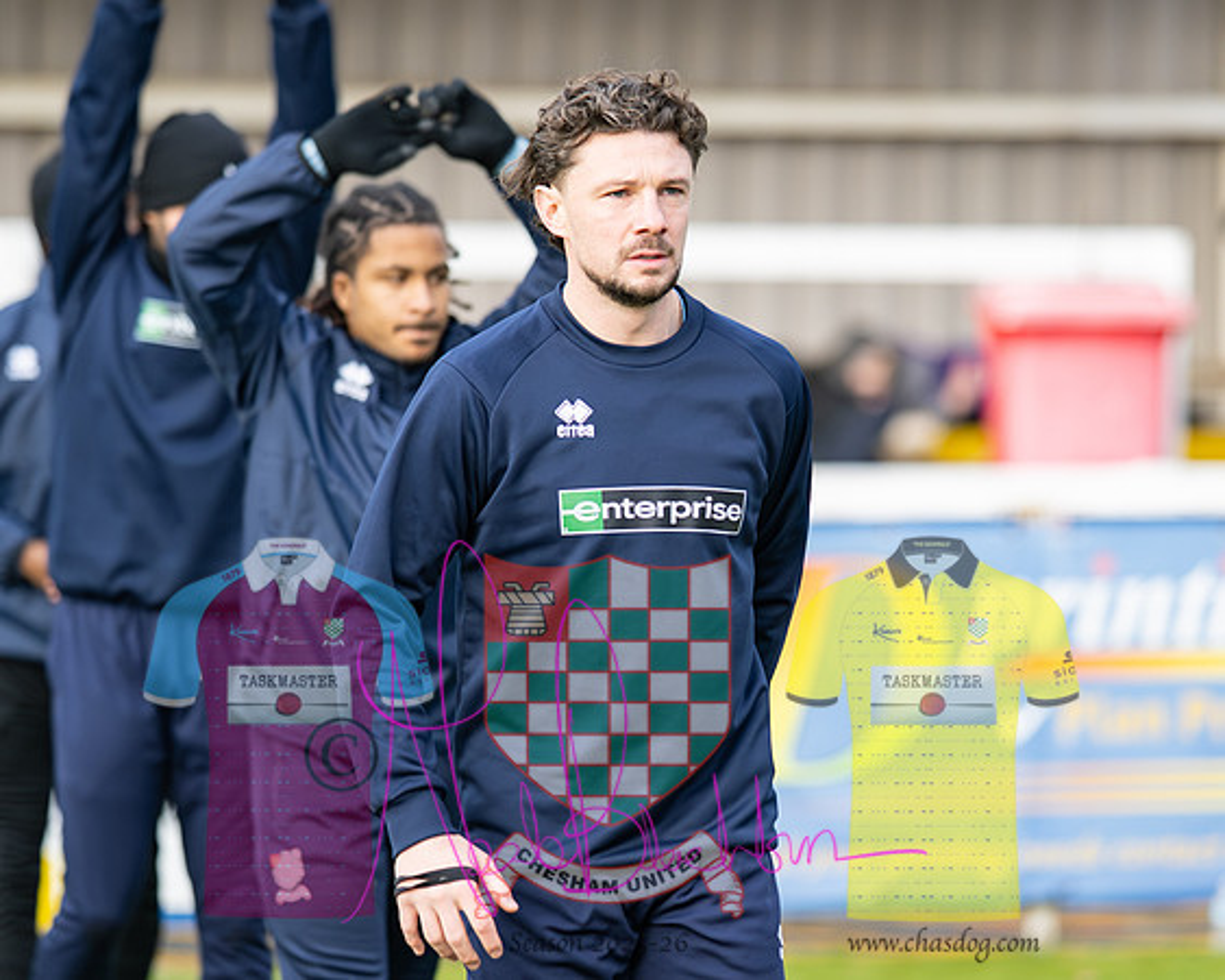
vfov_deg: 6.3
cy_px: 448
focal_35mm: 247
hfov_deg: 7.8
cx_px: 799
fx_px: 8960
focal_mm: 135
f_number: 1.8
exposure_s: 1/3200
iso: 400
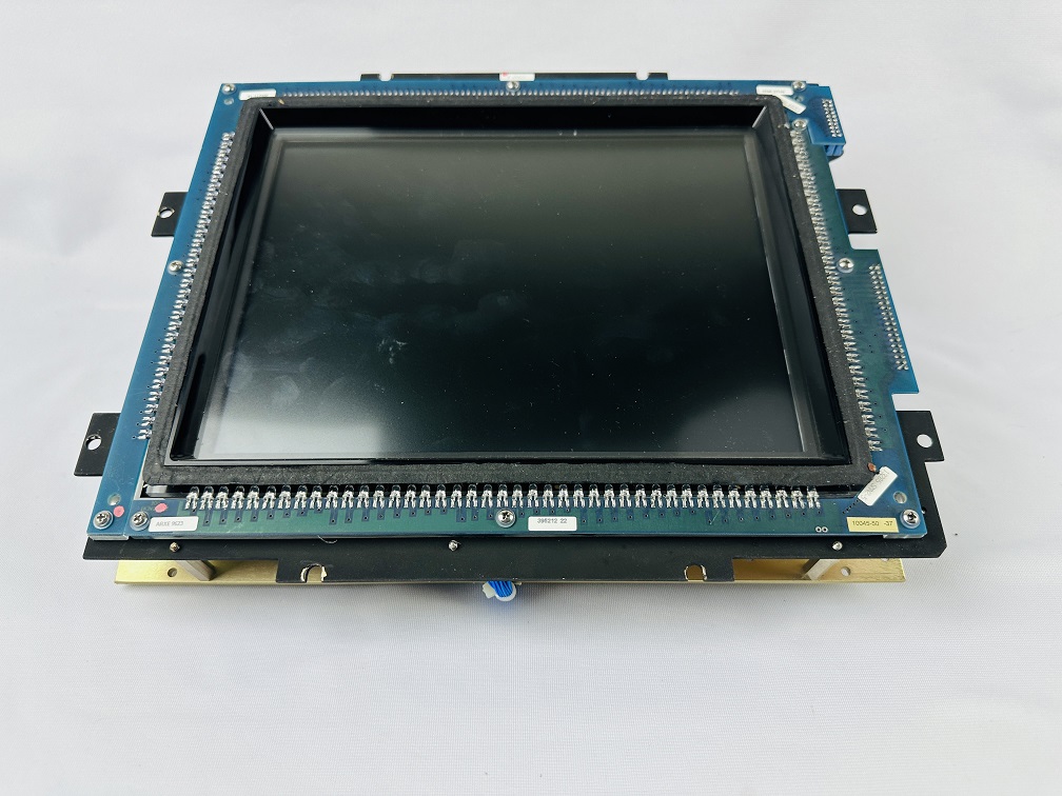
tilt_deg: -33.8
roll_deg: -2.7
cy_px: 398
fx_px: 736
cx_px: 531
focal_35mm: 24
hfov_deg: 71.6
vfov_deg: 56.8
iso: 80
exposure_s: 1/120
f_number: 1.78
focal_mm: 6.86
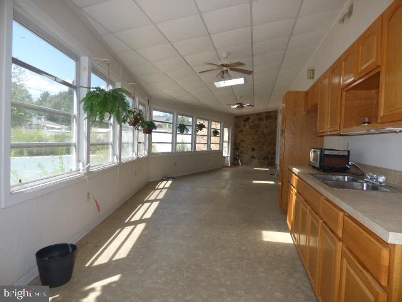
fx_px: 232
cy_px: 151
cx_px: 201
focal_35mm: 20
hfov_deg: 81.7
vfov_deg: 66.0
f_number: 2.8
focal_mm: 3.58
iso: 100
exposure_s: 1/320
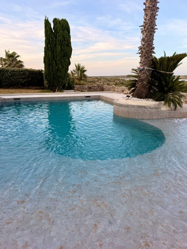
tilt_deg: -15.5
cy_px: 124
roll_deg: -0.1
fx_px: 173
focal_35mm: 24
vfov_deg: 71.6
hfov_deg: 56.8
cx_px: 94
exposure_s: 1/330
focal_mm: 6.76
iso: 80
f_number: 1.78
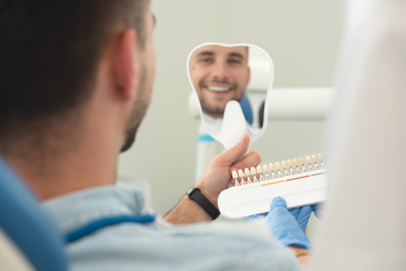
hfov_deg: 34.5
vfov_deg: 23.4
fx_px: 654
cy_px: 136
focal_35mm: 58
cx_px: 203
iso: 200
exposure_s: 1/200
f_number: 4
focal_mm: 58
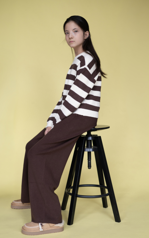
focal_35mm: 52
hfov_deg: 24.9
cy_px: 119
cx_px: 72
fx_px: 338
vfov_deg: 38.9
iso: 400
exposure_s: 1/1000
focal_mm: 50
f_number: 2.2
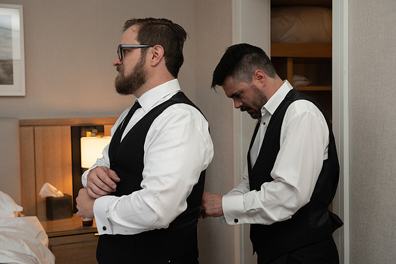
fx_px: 528
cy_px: 132
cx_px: 198
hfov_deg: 41.1
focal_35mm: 48
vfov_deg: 28.1
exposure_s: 1/200
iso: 800
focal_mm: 48
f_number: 4
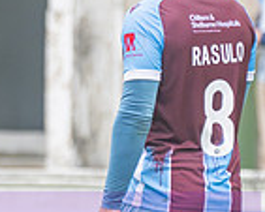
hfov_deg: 1.1
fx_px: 14033
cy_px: 127
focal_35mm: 1788
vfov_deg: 0.9
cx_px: -303
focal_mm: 240
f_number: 2.8
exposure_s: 1/1250
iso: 800
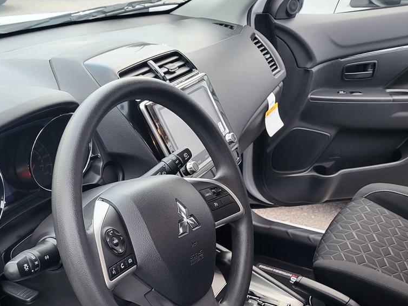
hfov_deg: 42.9
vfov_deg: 32.5
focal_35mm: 44
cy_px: 214
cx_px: 178
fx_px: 519
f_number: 1.8
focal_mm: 5.4
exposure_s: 1/40
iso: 320
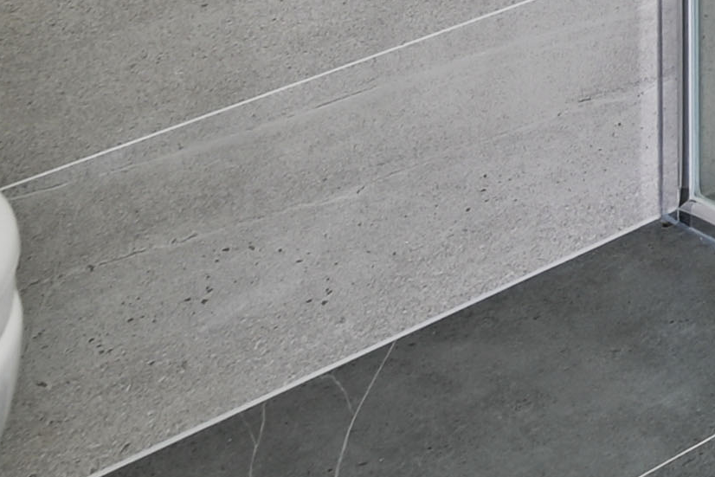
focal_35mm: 102
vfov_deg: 10.5
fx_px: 2026
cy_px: -847
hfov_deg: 12.5
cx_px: 1956
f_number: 4
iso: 100
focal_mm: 14
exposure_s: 1/2
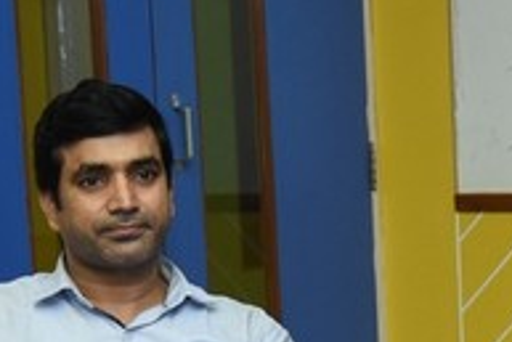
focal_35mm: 163
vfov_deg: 8.4
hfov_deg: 12.6
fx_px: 2320
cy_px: 403
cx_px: 361
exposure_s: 1/200
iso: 2500
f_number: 5.6
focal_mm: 35
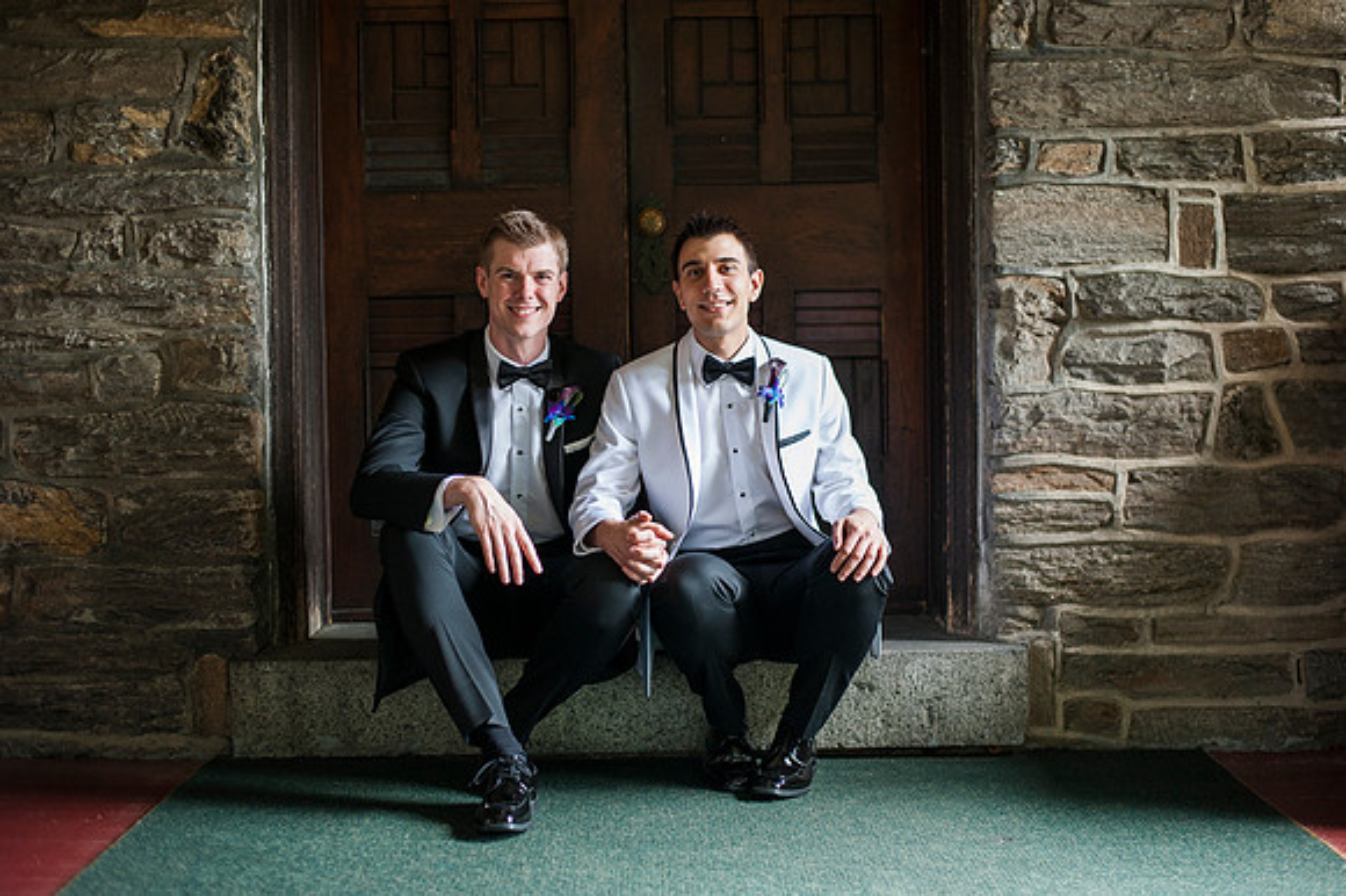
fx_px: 1868
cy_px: 448
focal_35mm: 50
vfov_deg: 27.0
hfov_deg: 39.6
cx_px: 673
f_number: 2.2
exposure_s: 1/320
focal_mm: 50
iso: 800
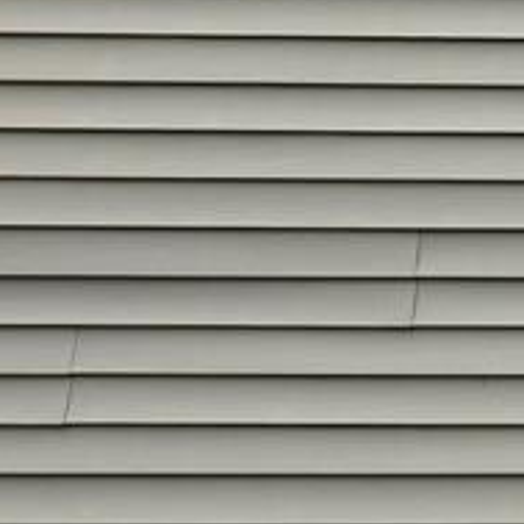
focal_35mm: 110
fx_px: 1884
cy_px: 139
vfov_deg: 15.8
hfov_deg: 12.2
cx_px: 1303
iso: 80
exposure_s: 1/3059
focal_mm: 6.3
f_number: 1.7
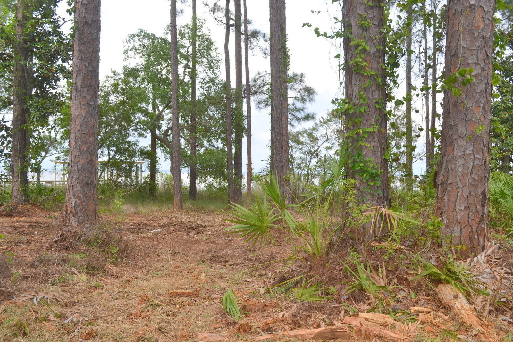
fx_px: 470
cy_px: 171
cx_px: 256
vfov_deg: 40.0
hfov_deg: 57.2
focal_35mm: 33
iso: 100
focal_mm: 22
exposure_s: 1/200
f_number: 7.1
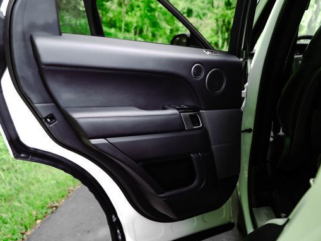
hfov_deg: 61.6
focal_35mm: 29
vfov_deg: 48.2
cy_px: 116
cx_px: 159
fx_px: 269
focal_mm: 24
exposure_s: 1/400
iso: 500
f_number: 2.8
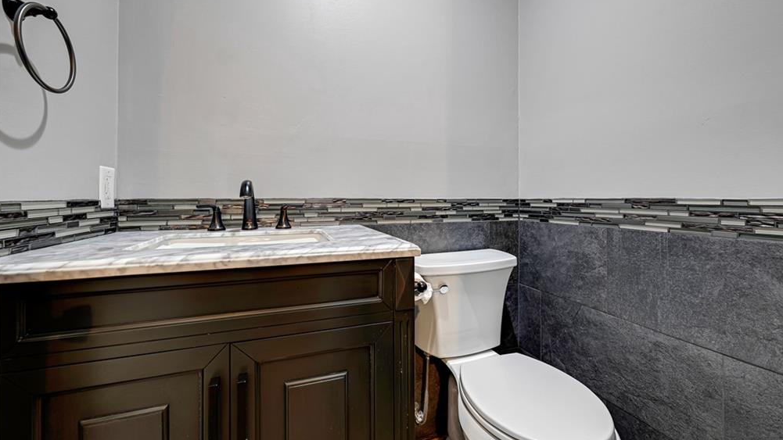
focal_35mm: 15
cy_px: 207
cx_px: 396
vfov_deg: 70.5
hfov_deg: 103.0
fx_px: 311
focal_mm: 14
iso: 100
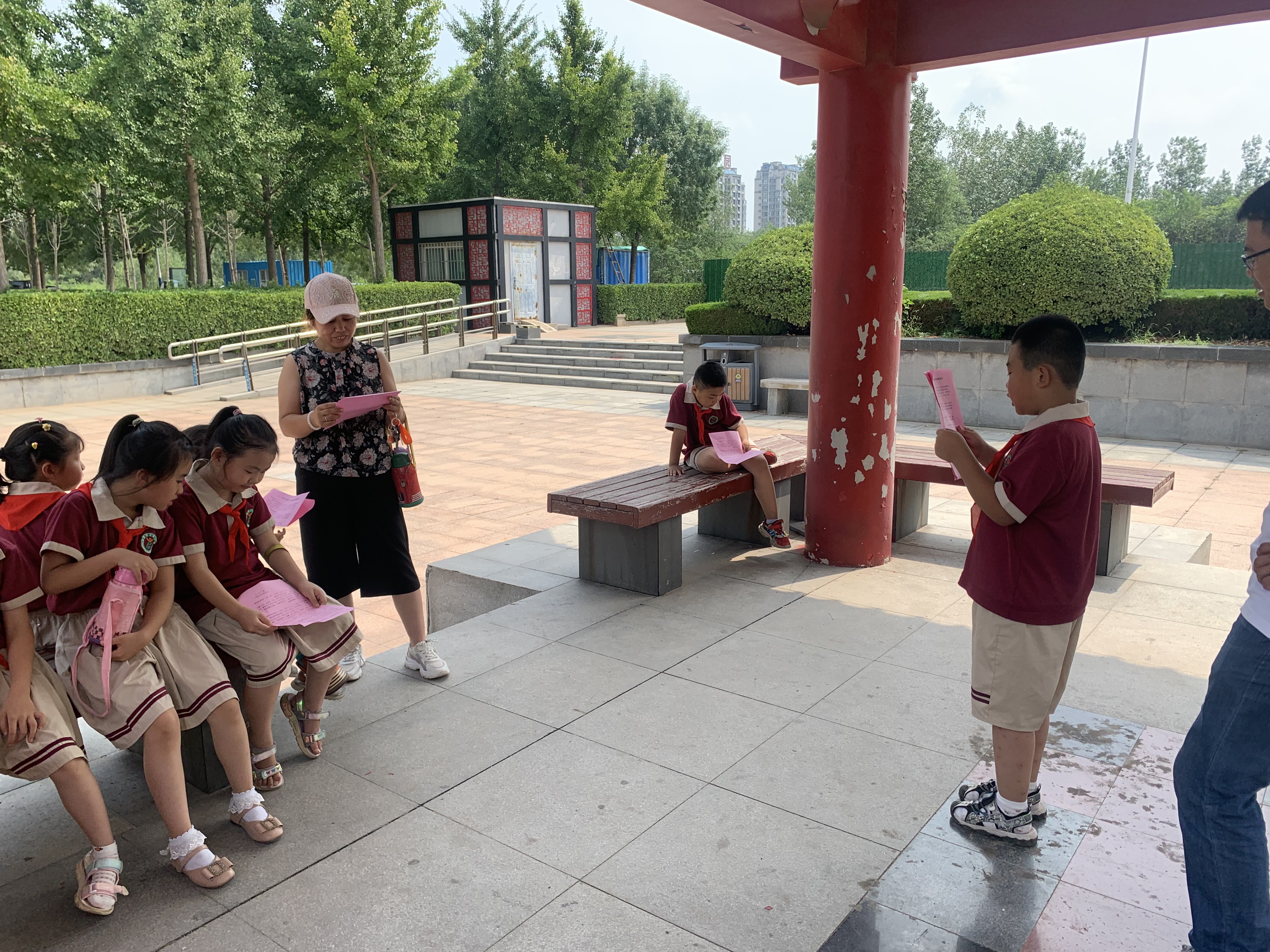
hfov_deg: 67.3
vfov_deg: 53.1
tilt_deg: -13.2
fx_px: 954
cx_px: 635
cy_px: 476
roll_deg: +1.0
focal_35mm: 26
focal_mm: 4.25
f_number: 1.8
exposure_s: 1/1176
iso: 25
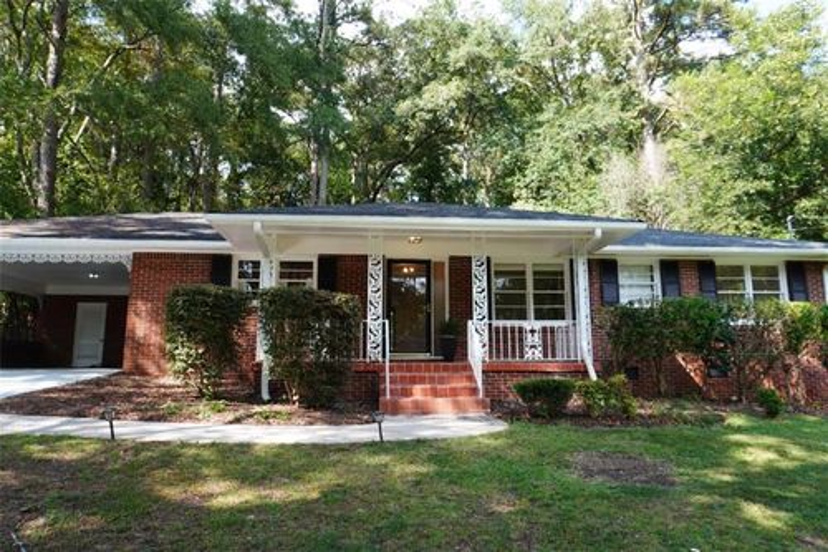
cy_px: 276
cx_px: 414
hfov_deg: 73.8
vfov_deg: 53.1
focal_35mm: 24
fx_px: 552
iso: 100
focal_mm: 16
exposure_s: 1/80
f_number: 5
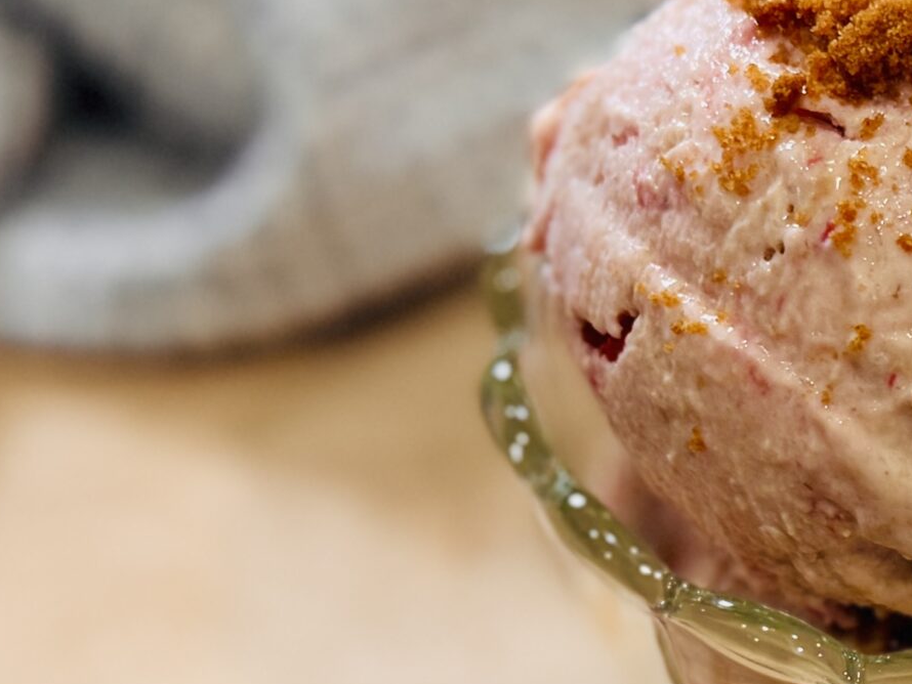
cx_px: 1038
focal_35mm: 69
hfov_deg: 25.8
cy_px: 355
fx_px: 1818
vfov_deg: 21.3
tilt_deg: -50.4
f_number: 1.78
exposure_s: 1/120
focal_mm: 6.76
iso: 125
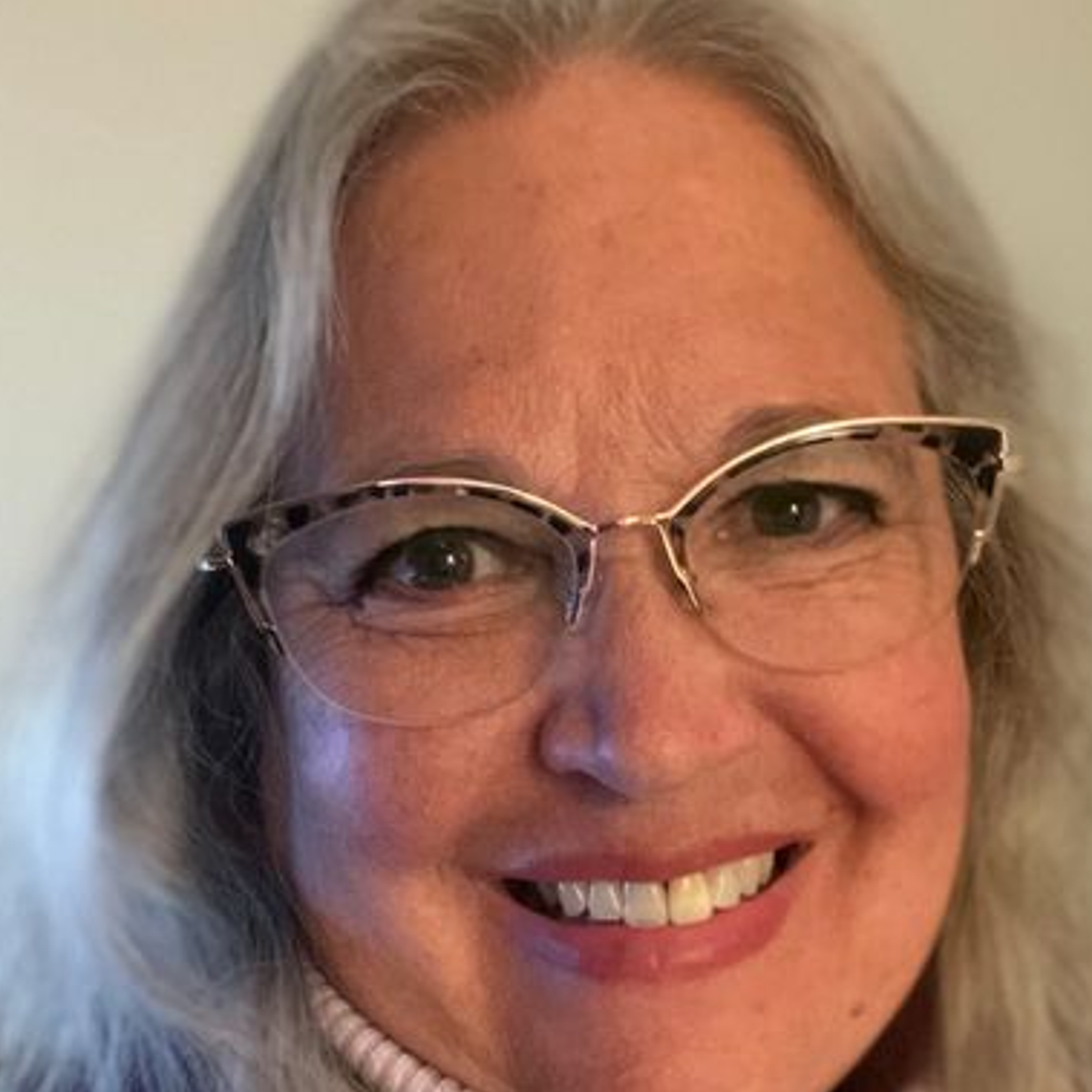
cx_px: 598
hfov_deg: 34.7
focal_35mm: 49
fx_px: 1749
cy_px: 818
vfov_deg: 34.0
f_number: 2.2
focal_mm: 2.71
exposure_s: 1/15
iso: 800
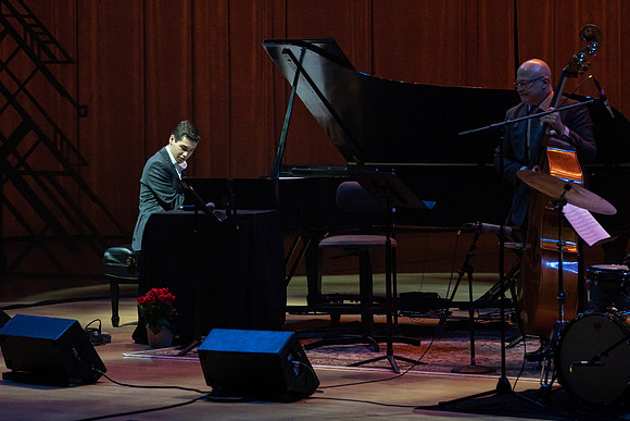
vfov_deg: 5.8
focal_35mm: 238
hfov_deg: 8.7
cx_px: 182
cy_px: 187
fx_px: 4159
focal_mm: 167
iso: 2500
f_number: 6.3
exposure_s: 1/250
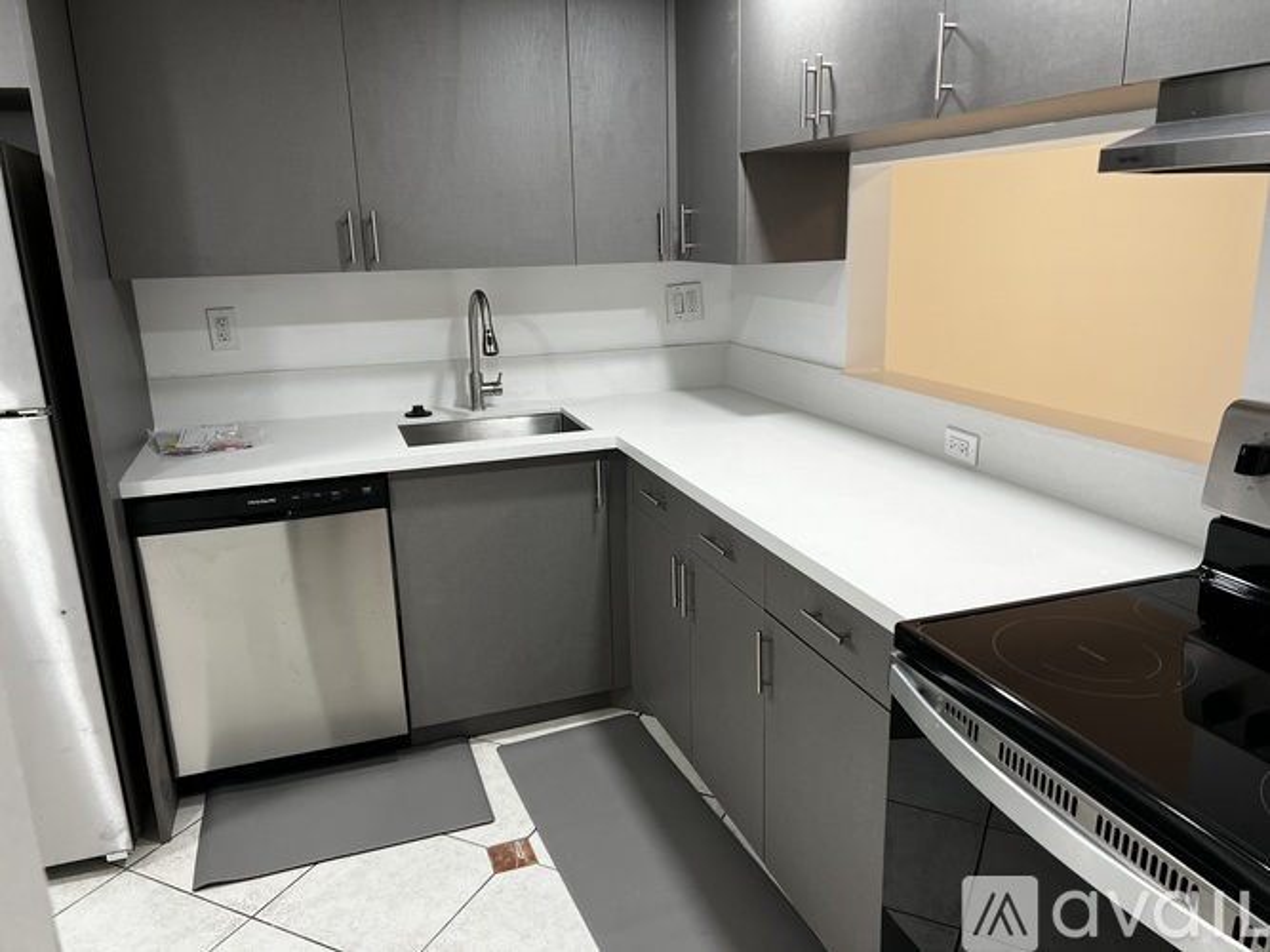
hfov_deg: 67.3
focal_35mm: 26
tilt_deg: -15.3
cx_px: 635
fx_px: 954
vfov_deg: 53.0
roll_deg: +2.0
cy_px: 476
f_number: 1.5
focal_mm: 5.7
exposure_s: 1/120
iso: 125
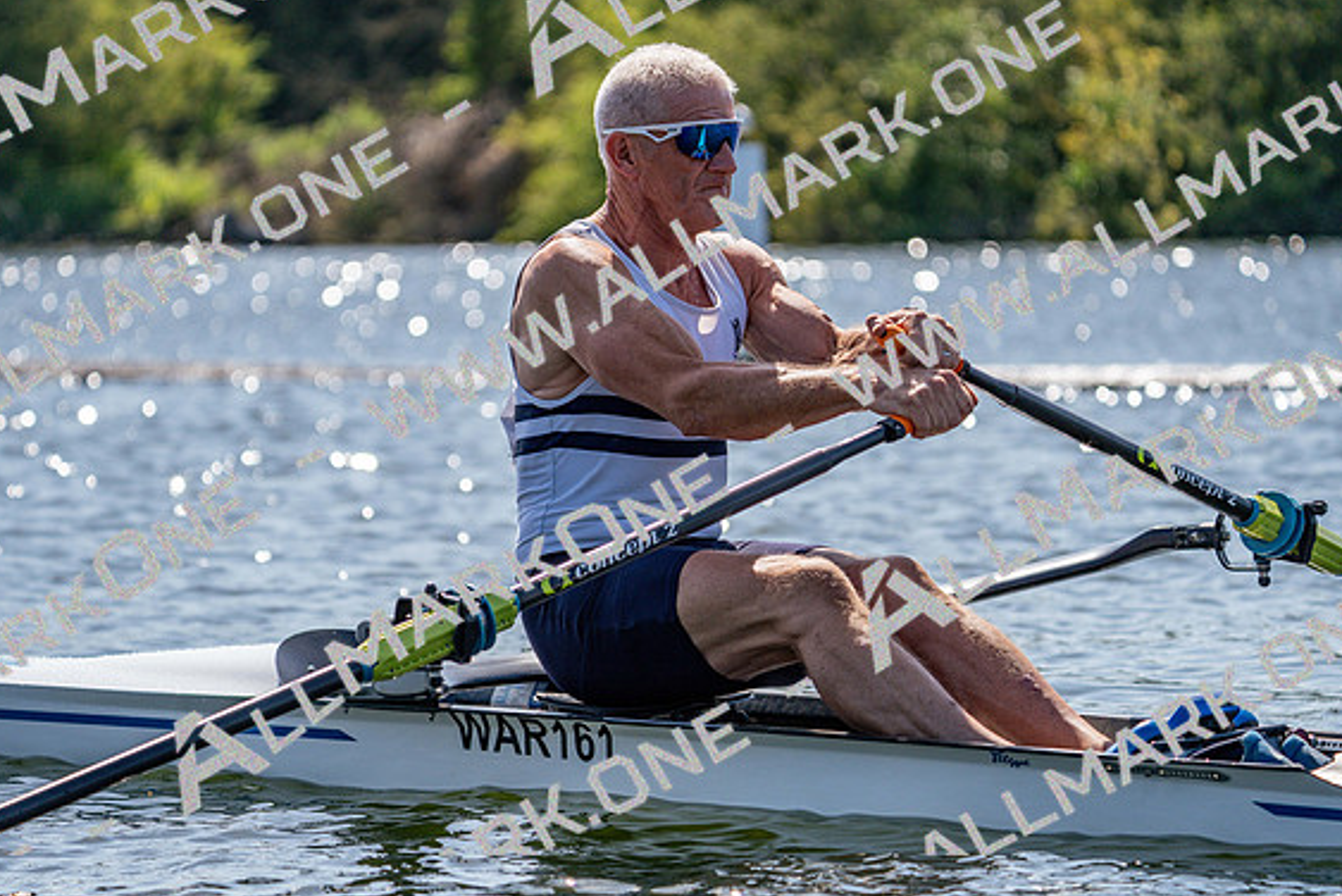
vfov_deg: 6.7
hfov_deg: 10.0
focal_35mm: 206
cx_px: 658
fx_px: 7683
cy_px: 447
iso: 250
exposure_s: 1/2000
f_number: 5.6
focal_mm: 200
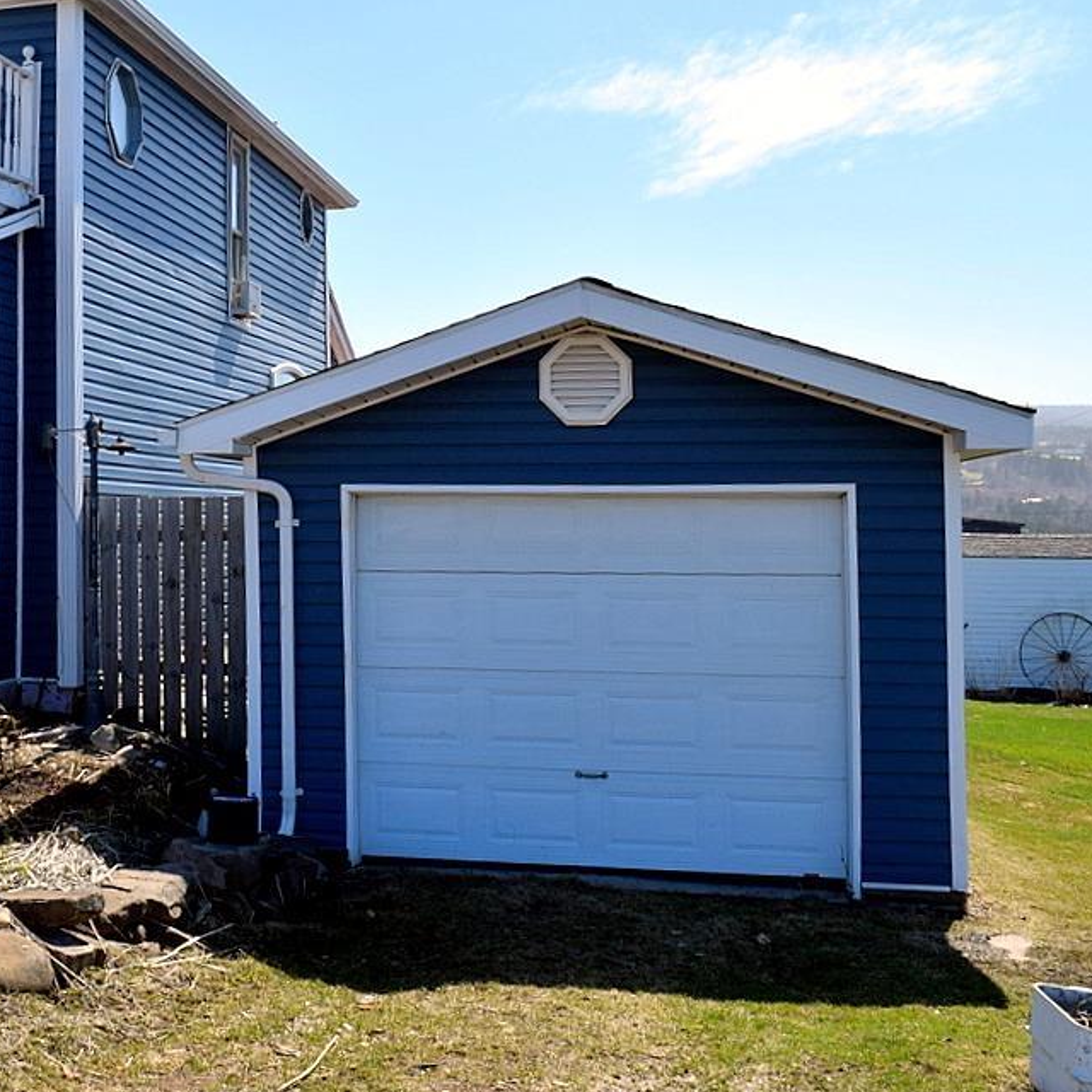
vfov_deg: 39.0
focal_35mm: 43
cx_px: 131
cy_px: 421
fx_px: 1535
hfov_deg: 36.9
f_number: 10
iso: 200
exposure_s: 1/400
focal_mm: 18
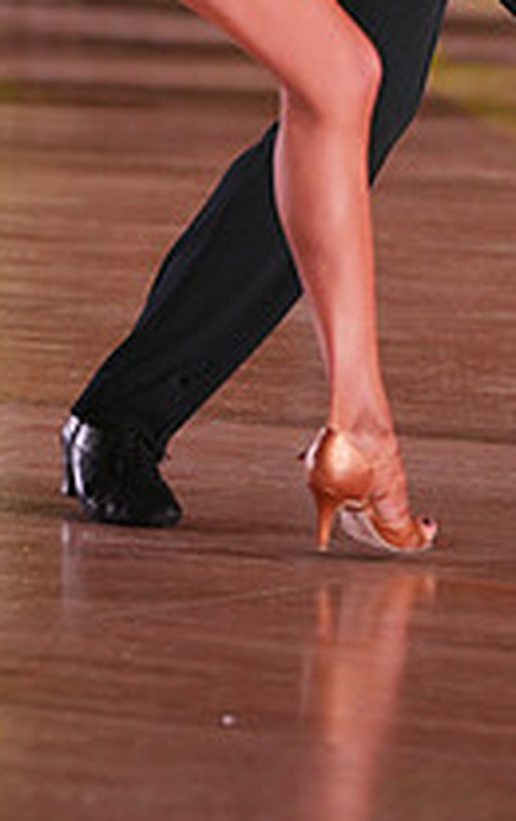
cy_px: -202
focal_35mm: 379
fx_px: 8498
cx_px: 141
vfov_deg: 5.5
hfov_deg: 3.5
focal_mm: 133
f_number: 2.8
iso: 1600
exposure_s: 1/800
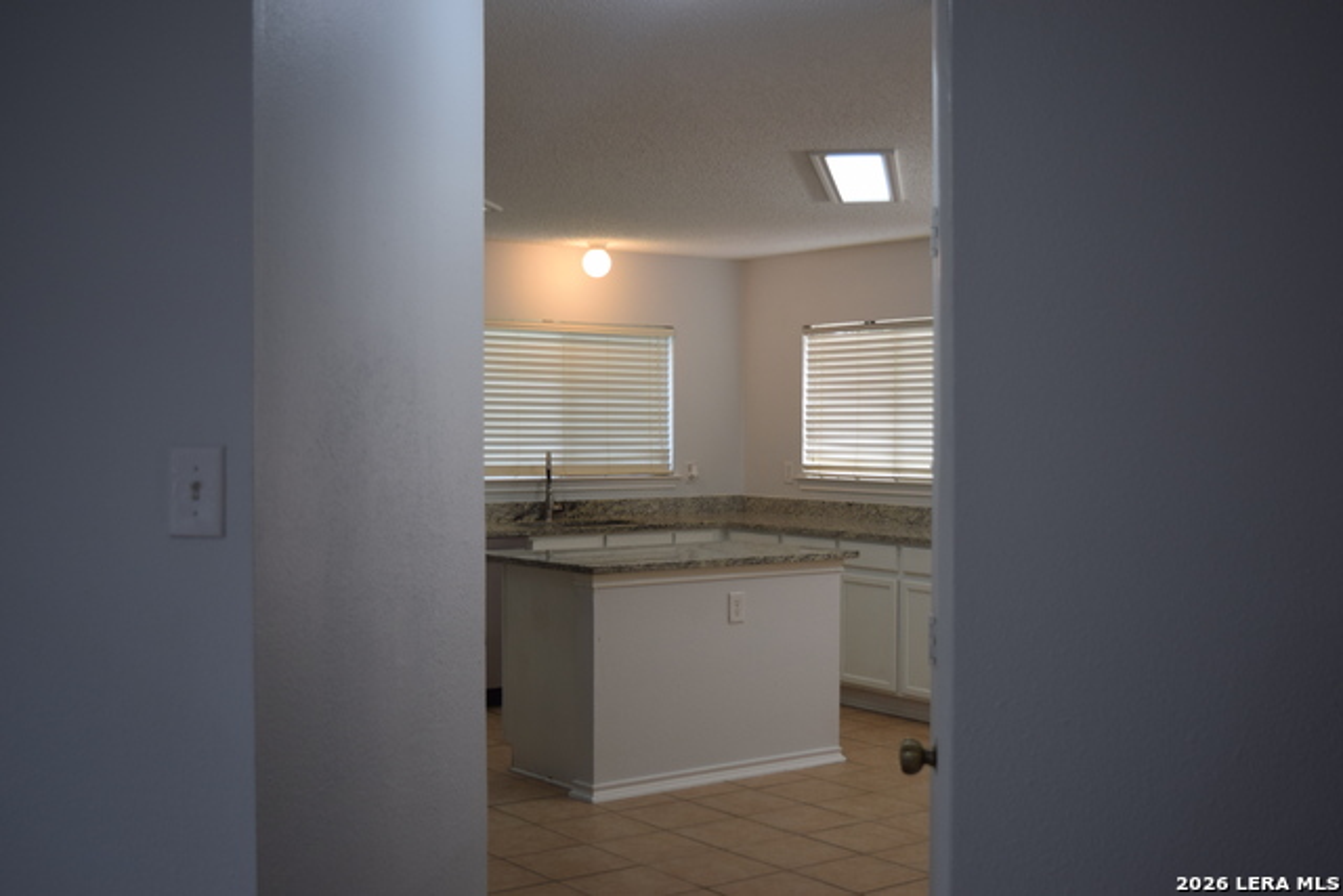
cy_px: 448
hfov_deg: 45.0
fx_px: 1623
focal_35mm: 44
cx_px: 672
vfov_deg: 30.9
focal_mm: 29
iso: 400
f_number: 4.5
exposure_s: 1/80
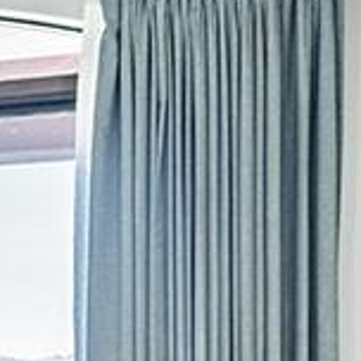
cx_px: -1335
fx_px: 1475
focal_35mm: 125
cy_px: 417
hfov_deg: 6.8
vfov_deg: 13.6
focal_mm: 14
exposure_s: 1/5
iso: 100
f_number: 9
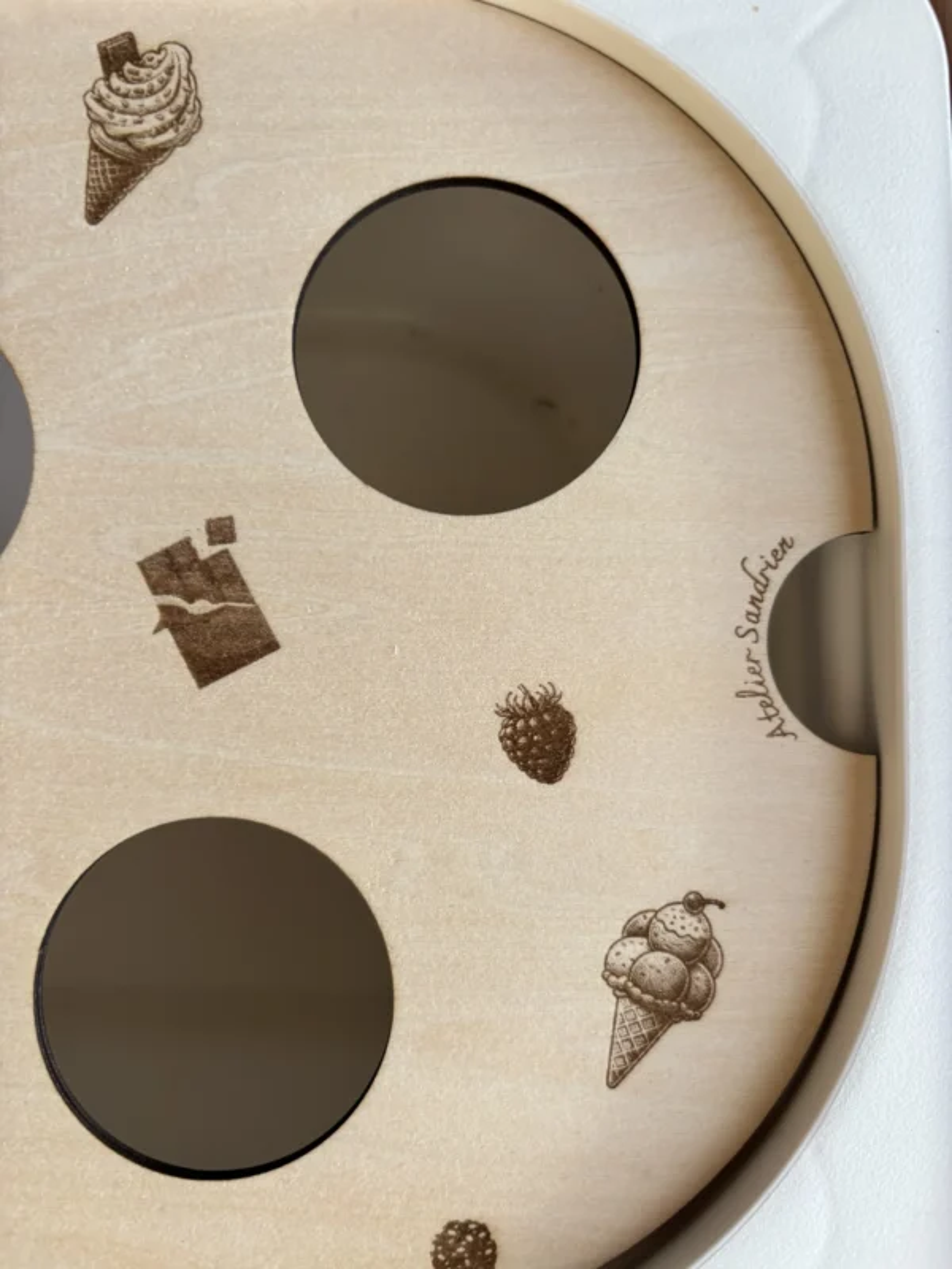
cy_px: 634
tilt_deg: -86.4
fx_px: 953
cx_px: 476
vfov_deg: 67.3
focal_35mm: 26
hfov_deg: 53.1
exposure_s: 1/121
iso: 125
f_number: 1.6
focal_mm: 5.96
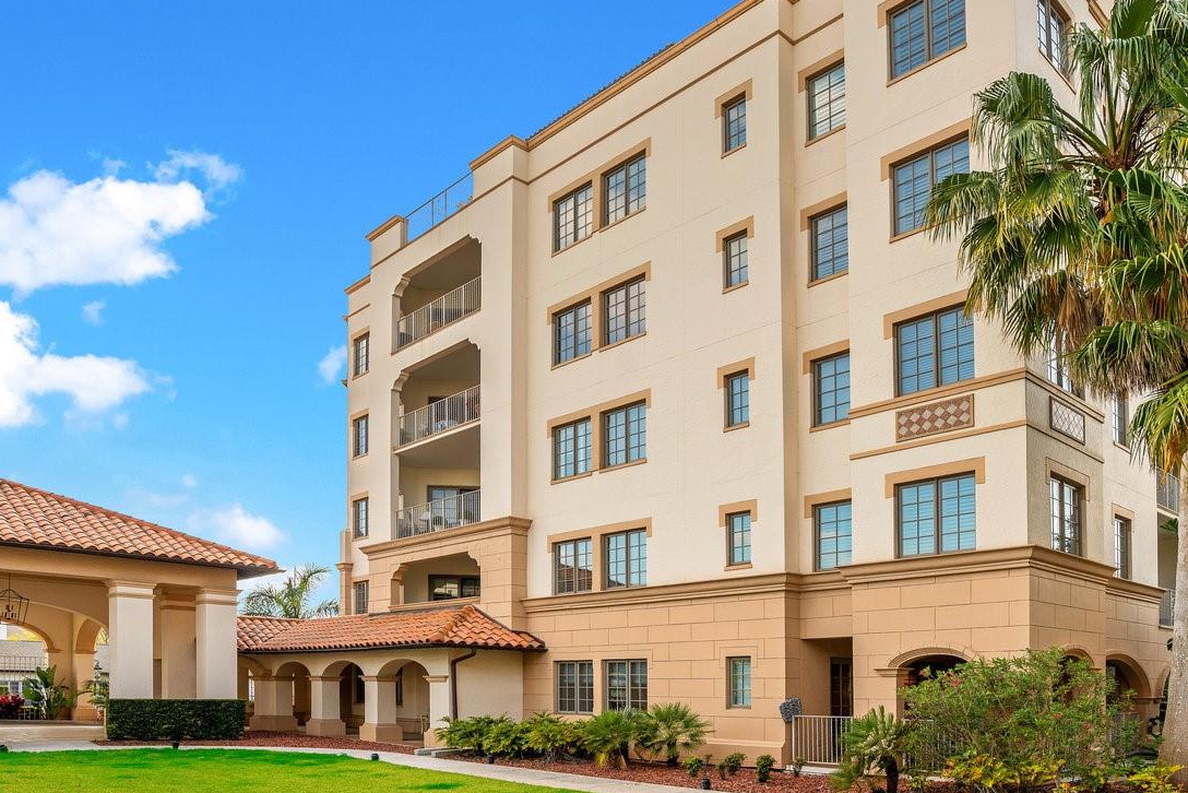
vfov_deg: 50.6
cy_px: 280
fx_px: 825
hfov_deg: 70.8
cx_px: 711
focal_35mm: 25
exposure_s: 1/200
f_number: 7.1
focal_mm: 17
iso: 100
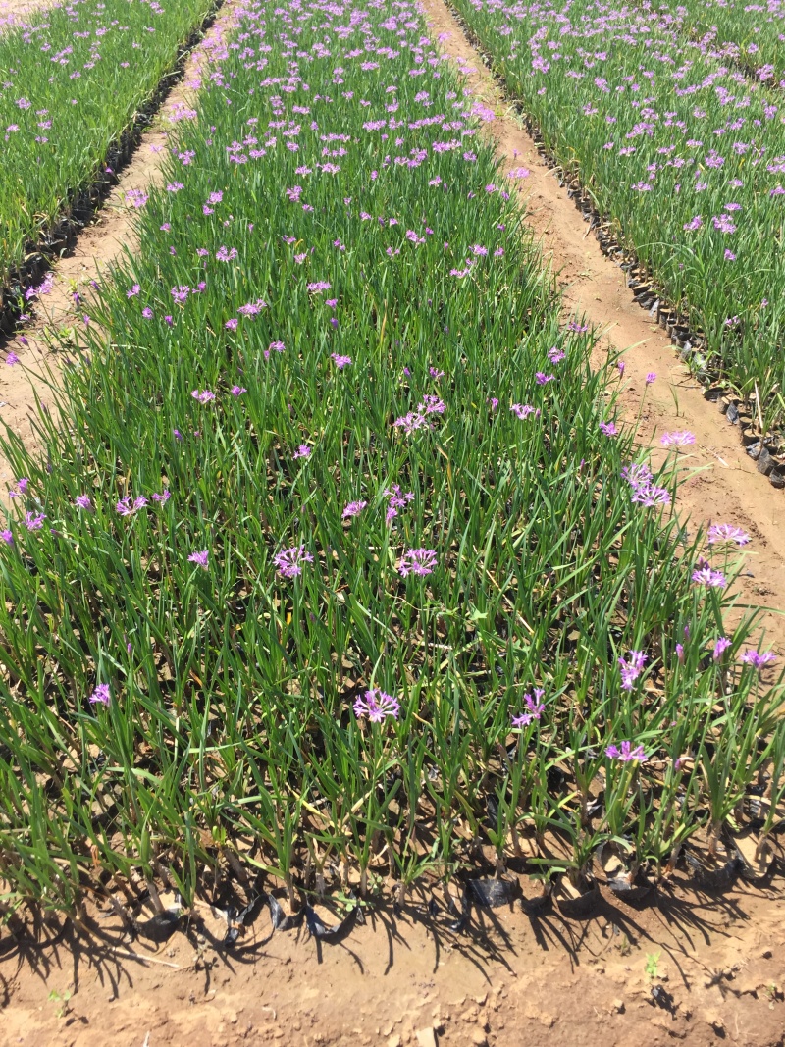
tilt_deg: -34.7
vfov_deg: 61.7
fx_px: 877
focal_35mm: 29
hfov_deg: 48.2
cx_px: 392
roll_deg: +3.8
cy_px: 524
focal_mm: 4.15
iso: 32
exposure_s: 1/860
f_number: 2.2
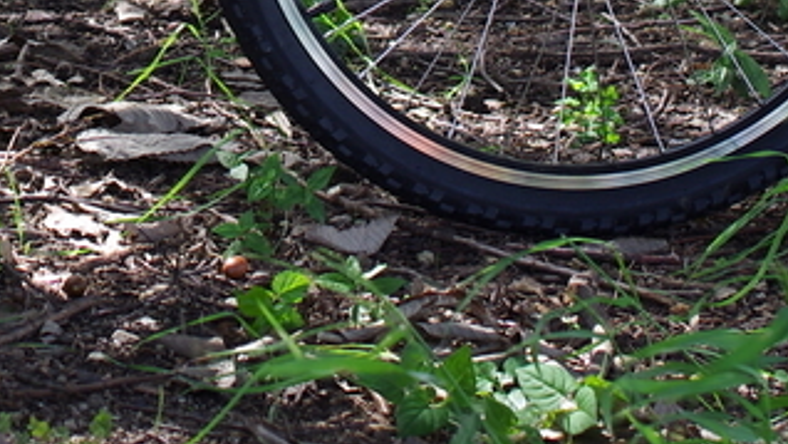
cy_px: -325
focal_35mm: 175
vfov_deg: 6.8
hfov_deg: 12.1
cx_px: -69
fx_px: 3657
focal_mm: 35
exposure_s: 1/200
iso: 200
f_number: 4.5
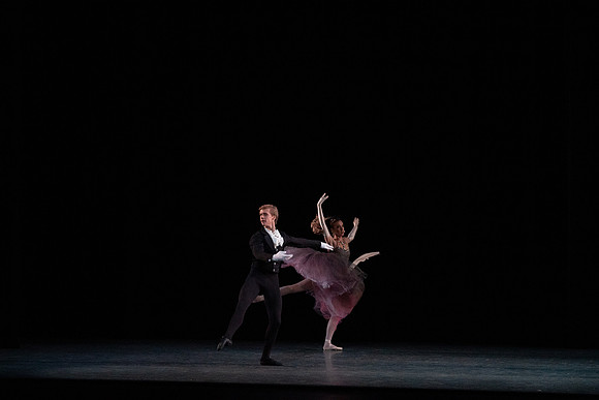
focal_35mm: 127
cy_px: 200
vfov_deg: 10.8
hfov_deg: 16.1
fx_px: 2114
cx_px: 300
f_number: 5.6
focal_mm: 127
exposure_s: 1/400
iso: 16000
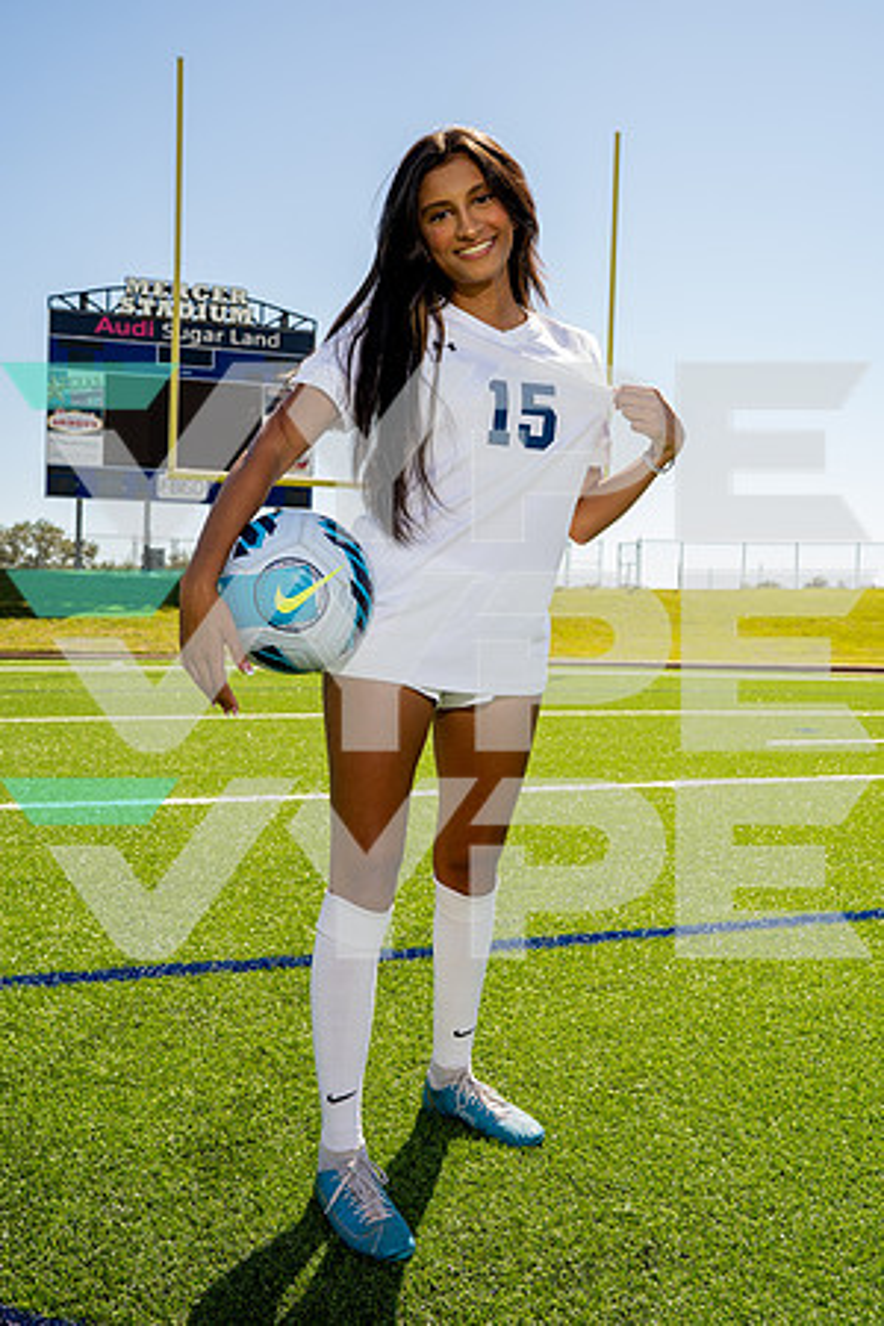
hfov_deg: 37.9
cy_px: 663
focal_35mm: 35
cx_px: 442
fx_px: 1289
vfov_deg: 54.4
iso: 80
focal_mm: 35
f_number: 6.3
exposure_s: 1/200
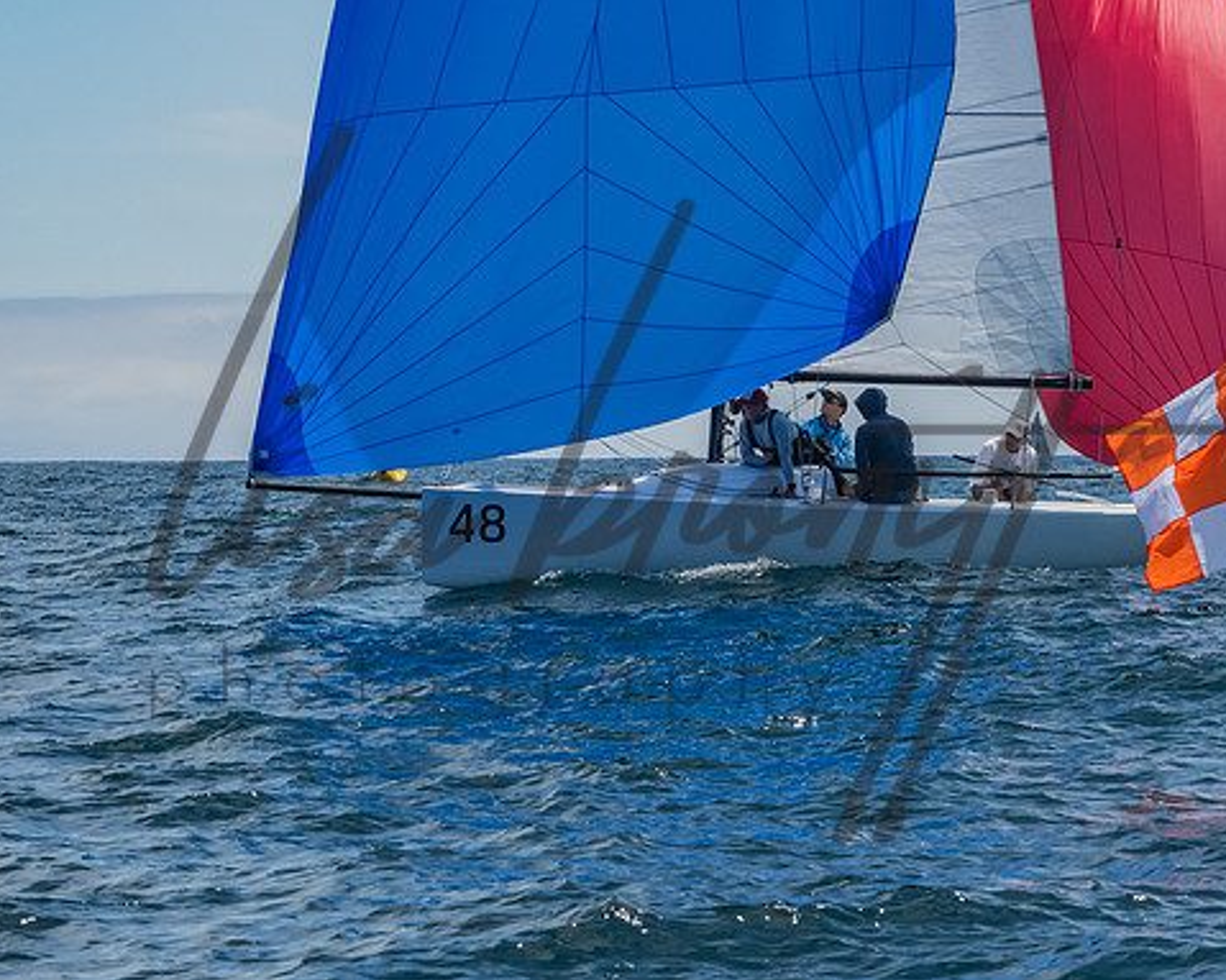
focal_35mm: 187
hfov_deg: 10.3
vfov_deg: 8.3
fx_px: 6784
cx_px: 719
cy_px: 489
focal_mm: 102
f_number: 14
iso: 640
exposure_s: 1/1250
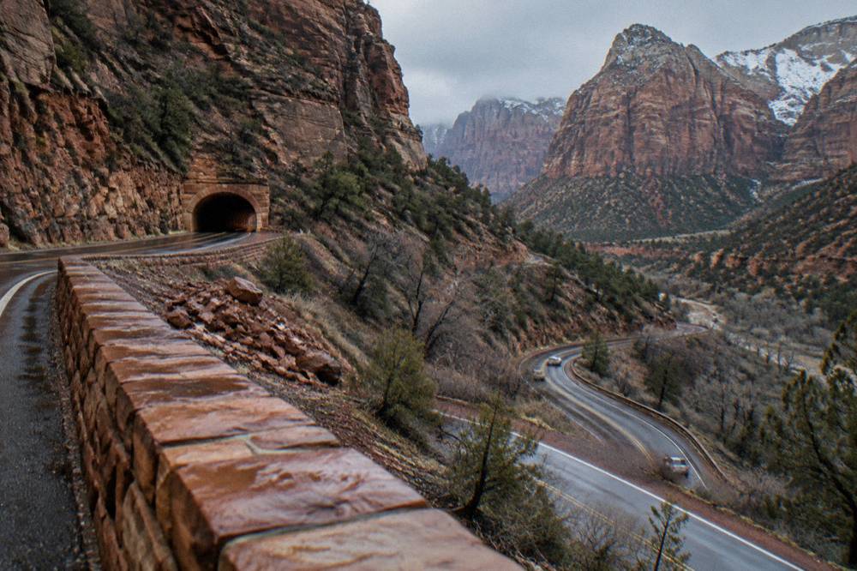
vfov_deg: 33.4
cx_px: 428
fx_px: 952
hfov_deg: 48.5
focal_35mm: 40
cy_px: 286
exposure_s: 1/30
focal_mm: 40
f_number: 7.1
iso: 5000
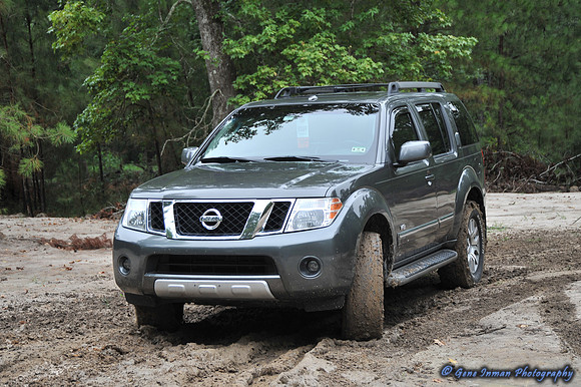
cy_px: 194
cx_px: 290
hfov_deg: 26.0
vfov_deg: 17.5
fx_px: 1258
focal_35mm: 78
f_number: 6.3
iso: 200
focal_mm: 78
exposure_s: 1/160
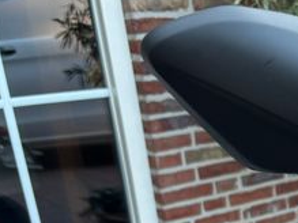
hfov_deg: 22.9
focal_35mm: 76
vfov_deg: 18.0
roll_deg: +1.8
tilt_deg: -23.6
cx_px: 384
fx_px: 654
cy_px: 299
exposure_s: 1/121
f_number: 1.6
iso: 80
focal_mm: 5.96
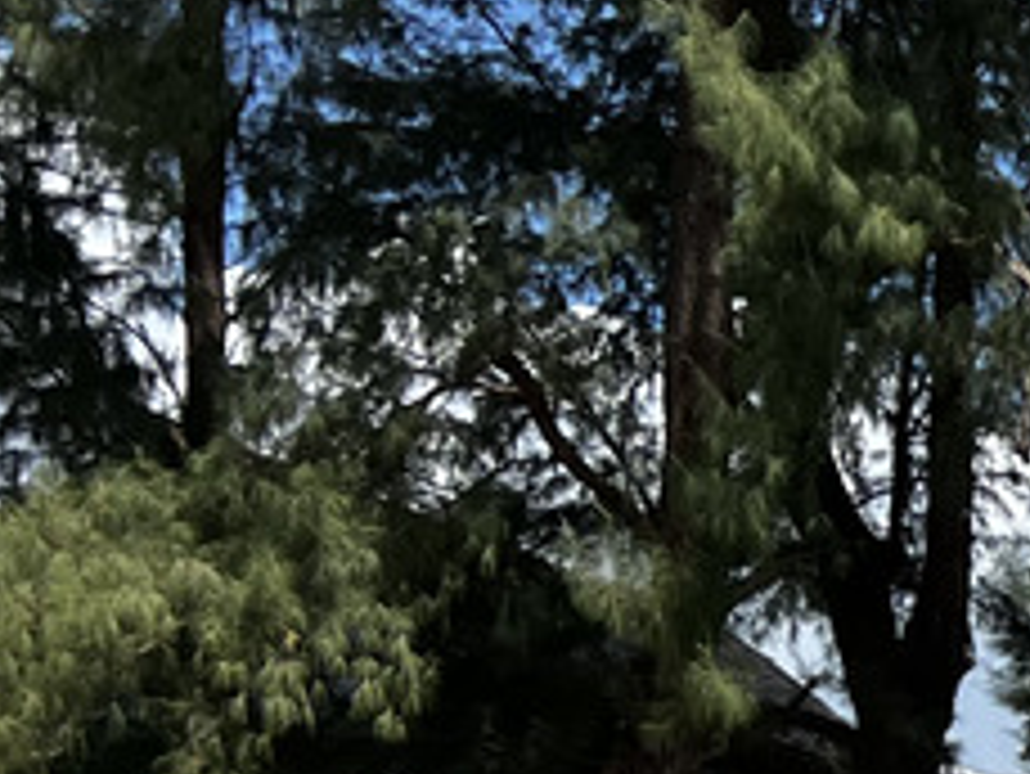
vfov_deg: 10.6
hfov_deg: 11.9
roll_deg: +1.1
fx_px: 4049
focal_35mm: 136
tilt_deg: +5.5
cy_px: 1062
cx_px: 2424
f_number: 1.5
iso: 50
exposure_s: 1/5587
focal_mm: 5.7
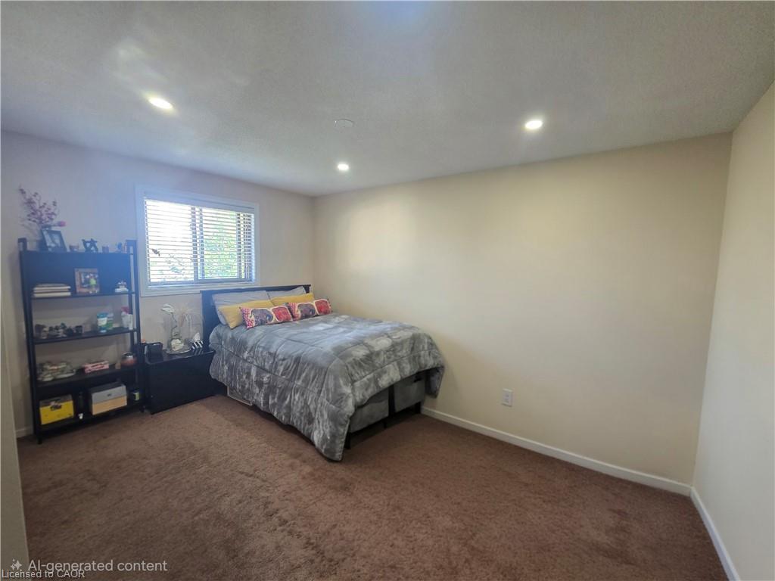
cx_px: 388
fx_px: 291
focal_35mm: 13
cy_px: 290
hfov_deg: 106.2
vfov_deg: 89.9
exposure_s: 1/60.2
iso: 200
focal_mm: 2.2
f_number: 2.2
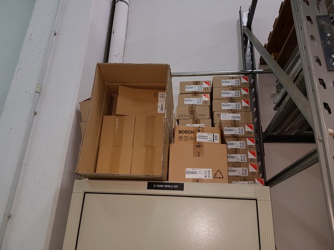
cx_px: 167
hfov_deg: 67.3
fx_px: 251
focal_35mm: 26
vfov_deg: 53.1
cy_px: 125
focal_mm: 4.2
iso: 100
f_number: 1.7
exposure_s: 1/50
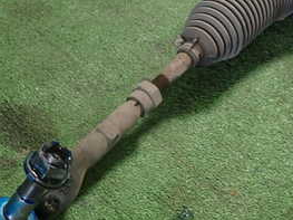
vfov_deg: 25.6
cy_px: 125
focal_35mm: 57
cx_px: 191
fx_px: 482
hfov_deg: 33.6
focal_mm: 4.5
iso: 160
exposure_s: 1/60
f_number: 2
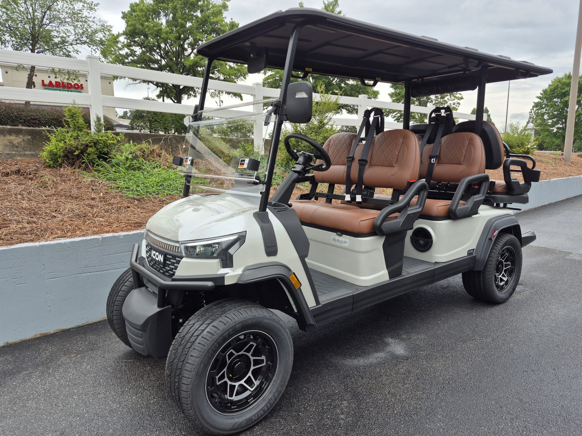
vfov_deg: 58.9
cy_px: 218
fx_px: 387
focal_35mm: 23
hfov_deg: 73.9
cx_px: 291
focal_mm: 5.4
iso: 25
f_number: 1.8
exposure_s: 1/588
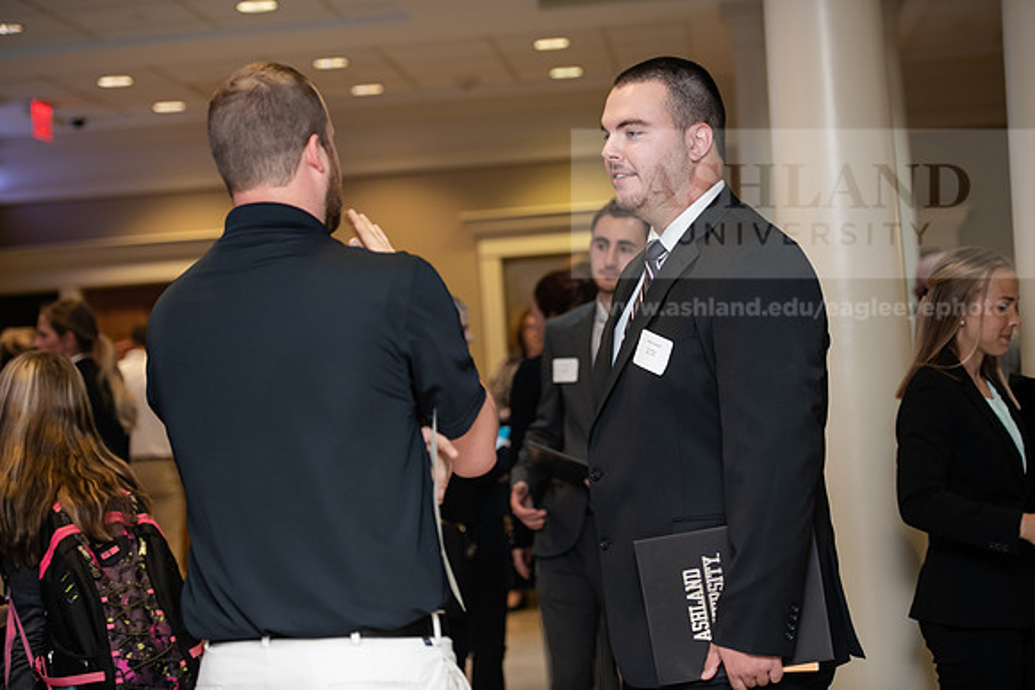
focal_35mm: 75
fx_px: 2157
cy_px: 345
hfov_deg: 27.0
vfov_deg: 18.2
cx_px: 518
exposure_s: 1/160
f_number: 3.2
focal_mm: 75
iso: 1600
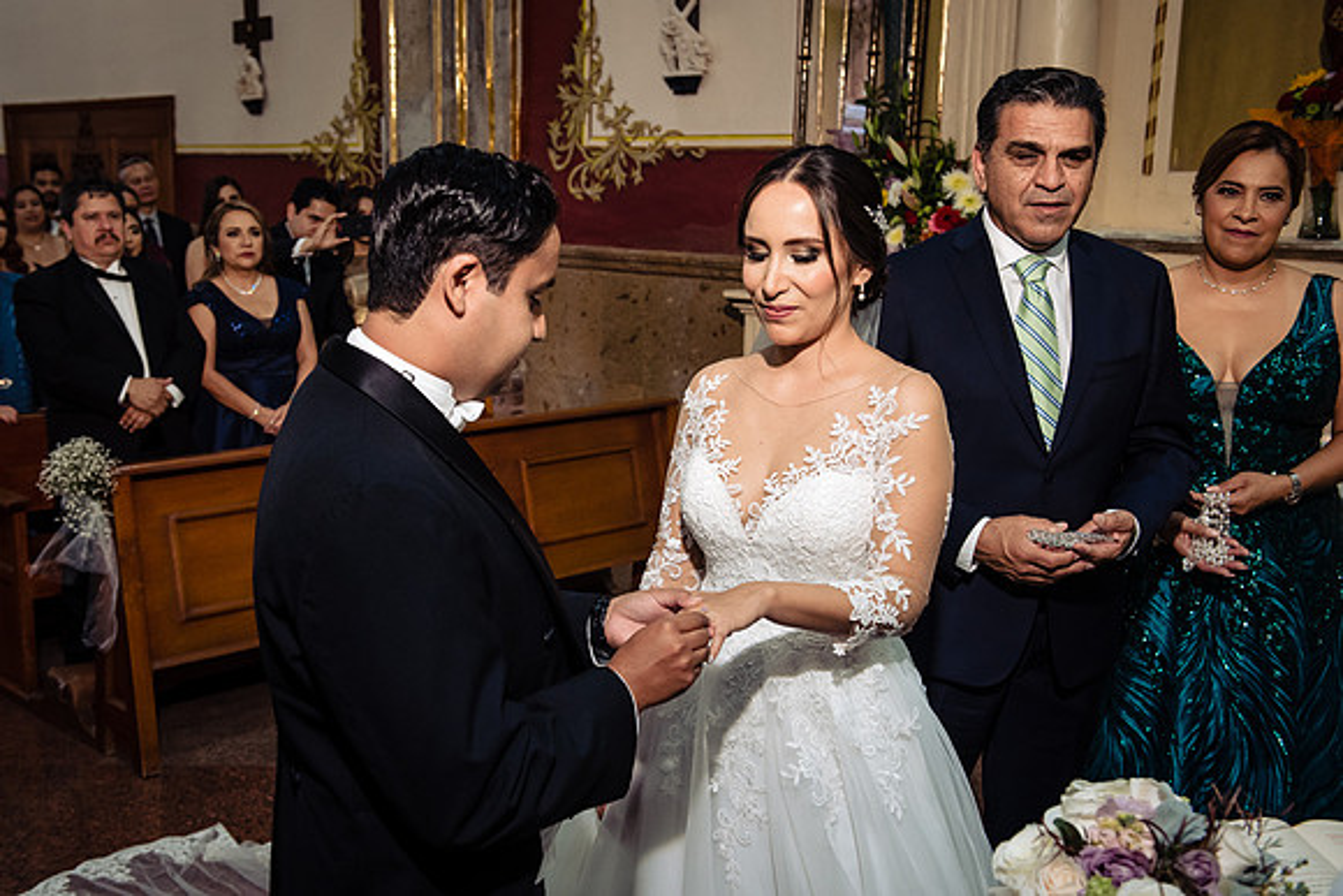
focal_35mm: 40
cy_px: 463
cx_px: 608
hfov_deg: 48.5
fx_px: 1489
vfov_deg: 33.5
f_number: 4.5
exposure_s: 1/100
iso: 2000
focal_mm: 36
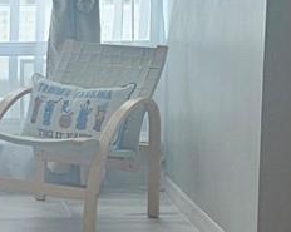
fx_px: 1333
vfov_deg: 9.9
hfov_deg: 12.3
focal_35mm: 155
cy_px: 142
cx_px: 9
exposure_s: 1/120
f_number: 1.8
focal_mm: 5.4
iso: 80
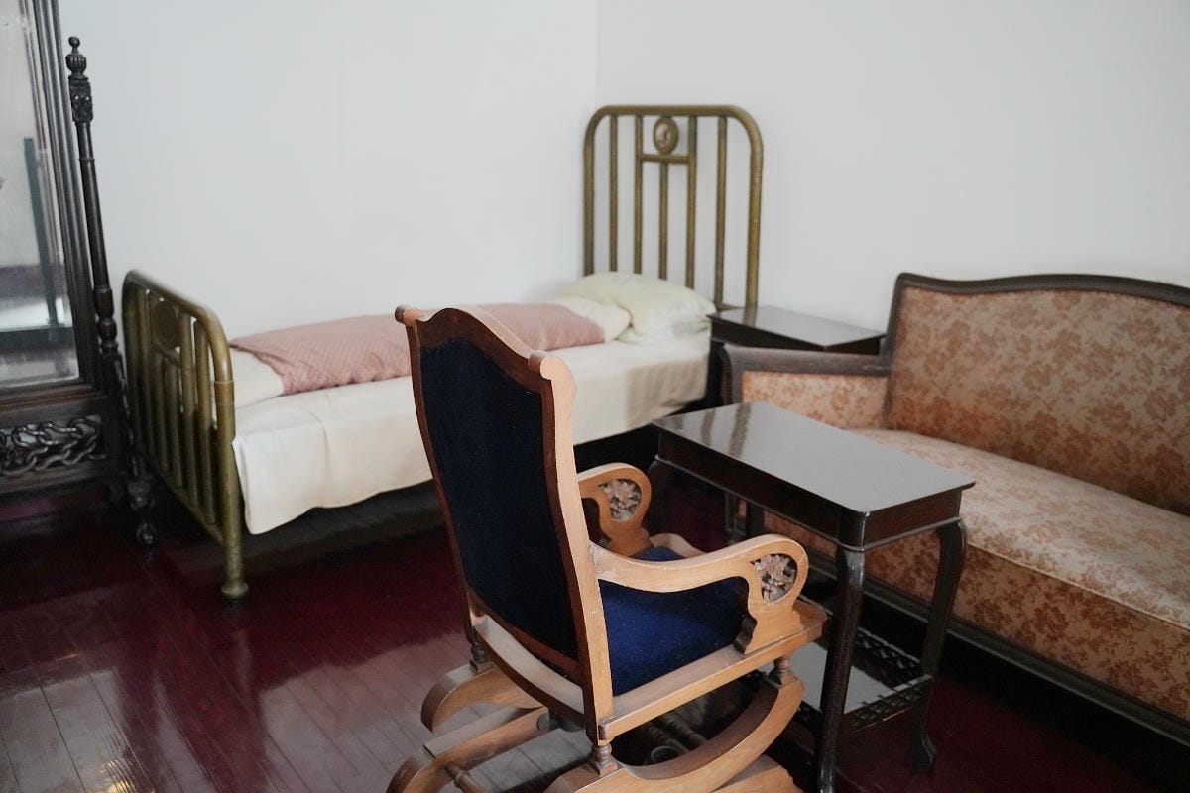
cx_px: 595
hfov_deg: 60.3
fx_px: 1025
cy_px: 396
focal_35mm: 31
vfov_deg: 42.3
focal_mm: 31
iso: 6400
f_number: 2.8
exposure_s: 1/160
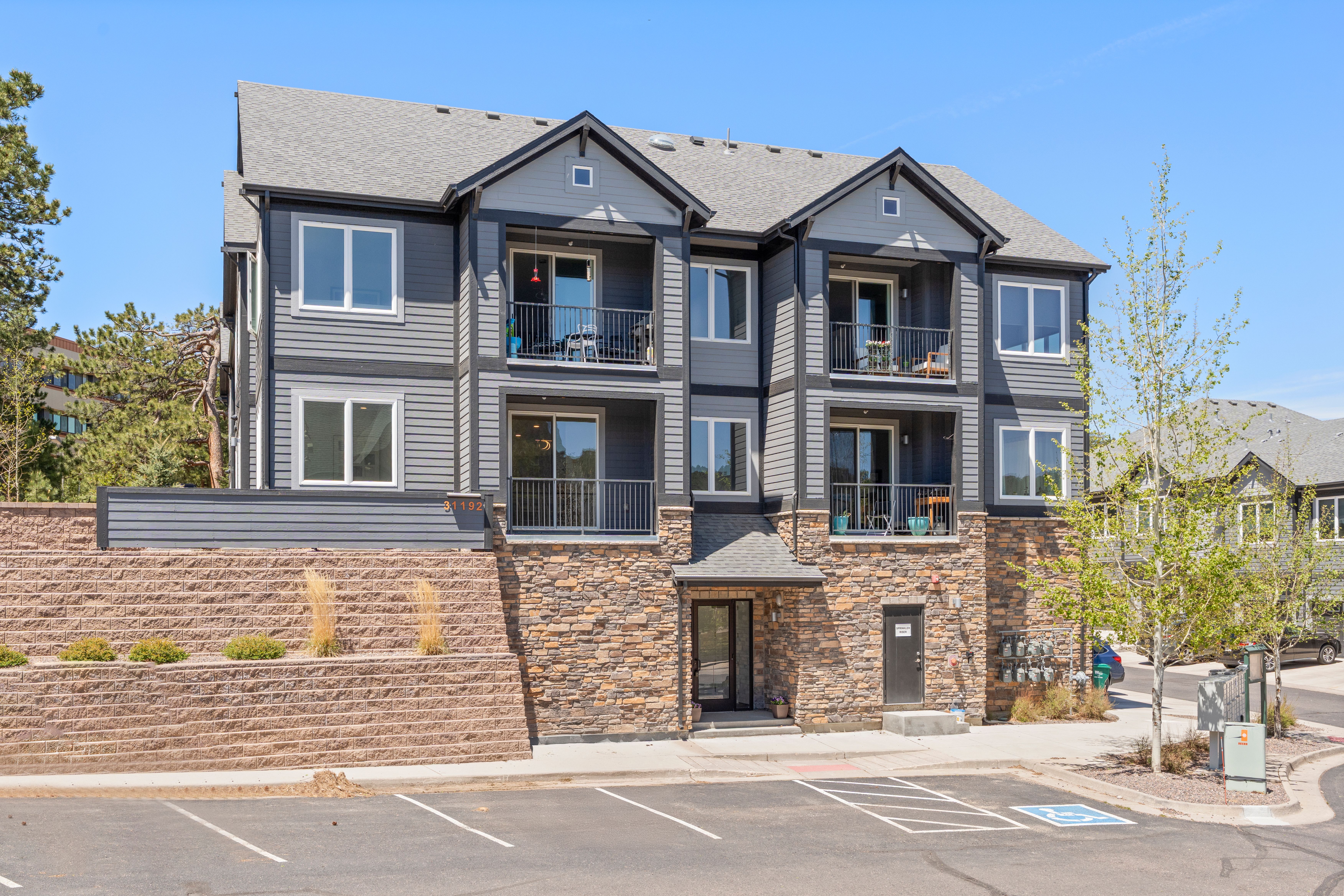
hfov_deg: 57.2
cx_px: 672
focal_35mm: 33
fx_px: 1232
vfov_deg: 40.0
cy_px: 448
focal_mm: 33
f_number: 8
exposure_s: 1/500
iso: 640
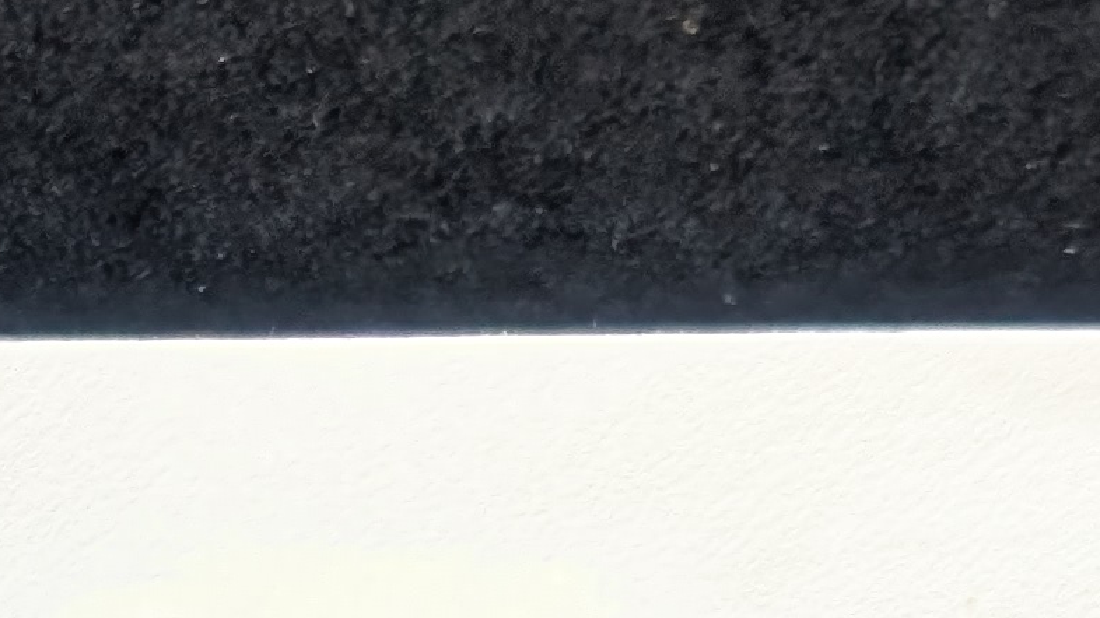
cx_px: 49
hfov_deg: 15.5
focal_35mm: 136
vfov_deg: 8.4
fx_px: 3967
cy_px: 1256
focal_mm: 6.9
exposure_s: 1/120
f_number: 1.68
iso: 806
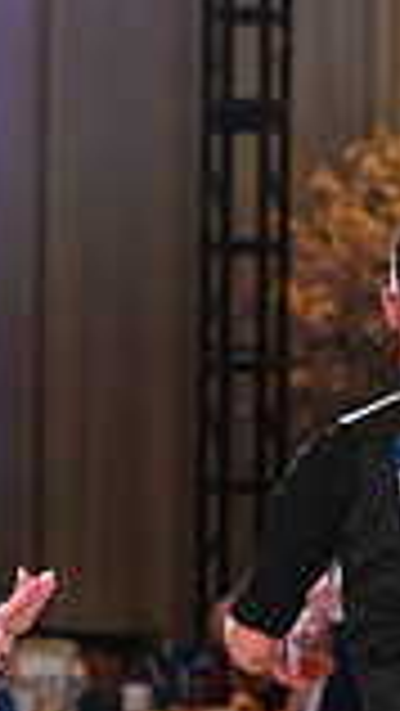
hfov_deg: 4.3
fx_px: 5293
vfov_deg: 7.6
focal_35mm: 281
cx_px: -416
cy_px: 828
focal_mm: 73
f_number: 4
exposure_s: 1/400
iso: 1600
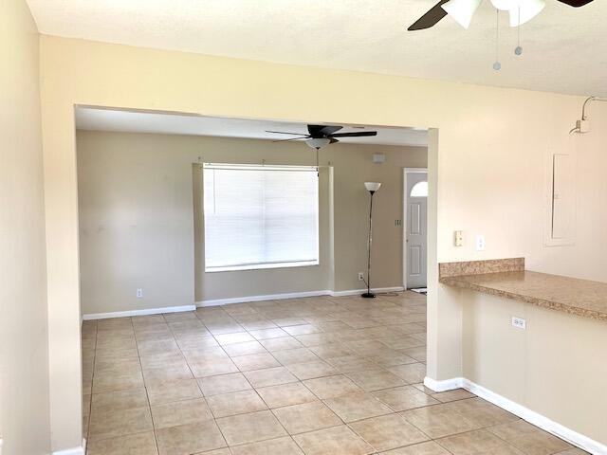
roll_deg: +0.4
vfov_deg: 53.1
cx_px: 304
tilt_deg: -2.0
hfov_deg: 67.3
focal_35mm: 26
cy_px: 228
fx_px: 456
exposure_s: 1/121
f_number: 1.8
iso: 64
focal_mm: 4.25
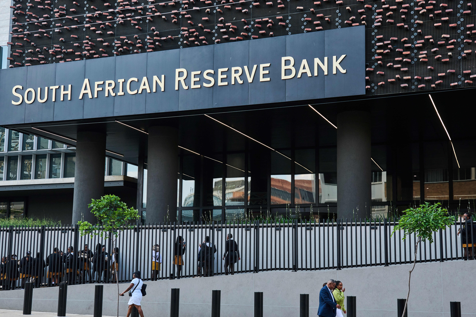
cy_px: 186
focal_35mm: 48
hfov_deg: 41.1
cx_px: 252
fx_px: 635
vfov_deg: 28.0
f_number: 5.6
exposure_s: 1/320
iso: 125
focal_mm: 40
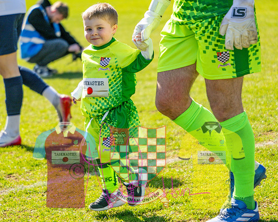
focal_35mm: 146
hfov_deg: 13.2
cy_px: 111
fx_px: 1204
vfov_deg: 10.5
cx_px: 111
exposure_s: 1/3200
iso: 400
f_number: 4
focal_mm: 130
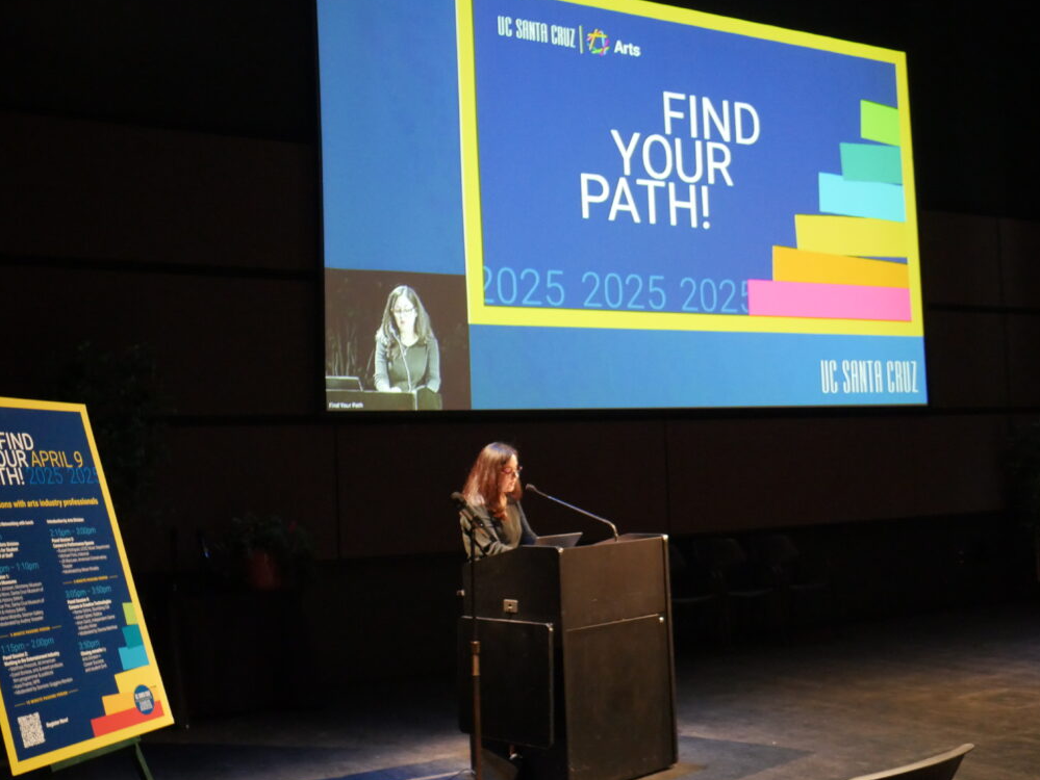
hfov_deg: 45.8
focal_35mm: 41
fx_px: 1232
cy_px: 384
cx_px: 514
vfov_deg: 35.2
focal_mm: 20
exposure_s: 1/25
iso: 3200
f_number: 4.5
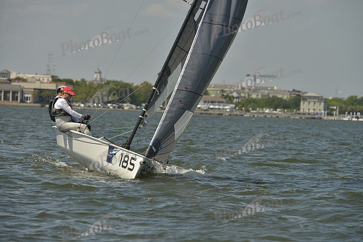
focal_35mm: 280
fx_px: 2824
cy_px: 121
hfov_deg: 7.4
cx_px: 182
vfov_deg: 4.9
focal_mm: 280
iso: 280
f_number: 8
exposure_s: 1/1600
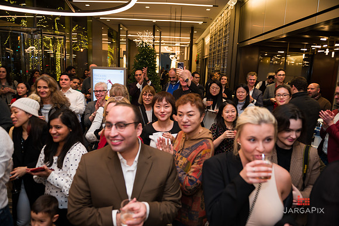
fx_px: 226
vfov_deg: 53.1
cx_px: 170
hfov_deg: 73.8
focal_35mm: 24
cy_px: 113
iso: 400
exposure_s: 1/200
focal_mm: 24
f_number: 3.2
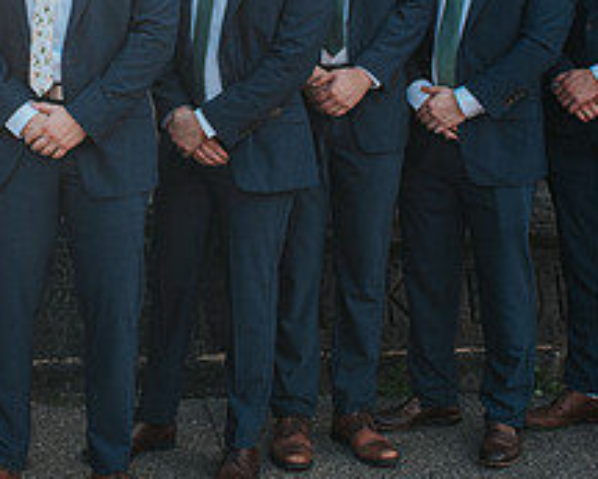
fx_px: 1647
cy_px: 60
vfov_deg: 16.4
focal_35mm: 93
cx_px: 120
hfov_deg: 20.4
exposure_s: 1/1000
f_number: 4
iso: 1000
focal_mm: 35
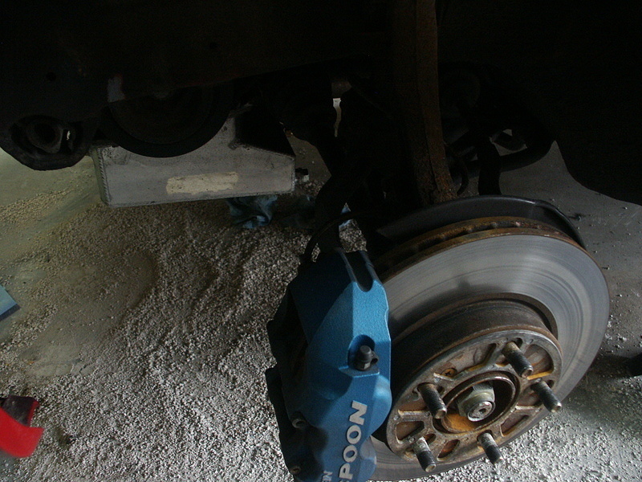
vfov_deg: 48.2
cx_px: 321
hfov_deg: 61.7
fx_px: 538
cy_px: 241
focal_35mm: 29
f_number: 2.8
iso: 200
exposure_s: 1/30
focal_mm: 7.65
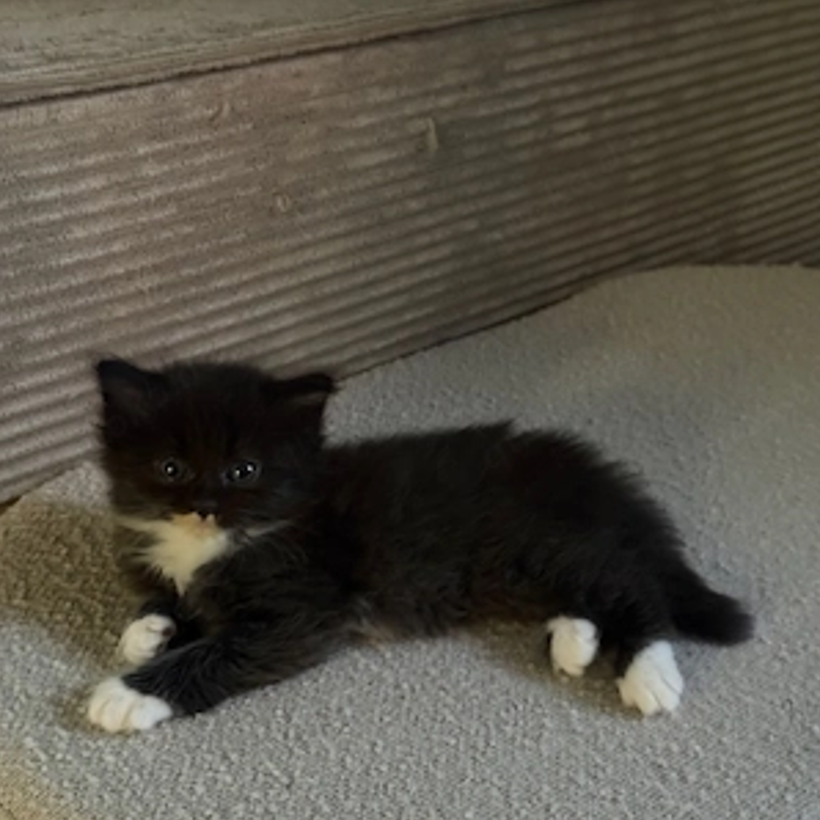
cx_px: 410
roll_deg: -1.9
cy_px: 438
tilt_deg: -25.9
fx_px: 1528
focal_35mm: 57
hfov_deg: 30.0
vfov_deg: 30.0
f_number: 1.78
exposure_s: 1/18
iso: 800
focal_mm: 6.76
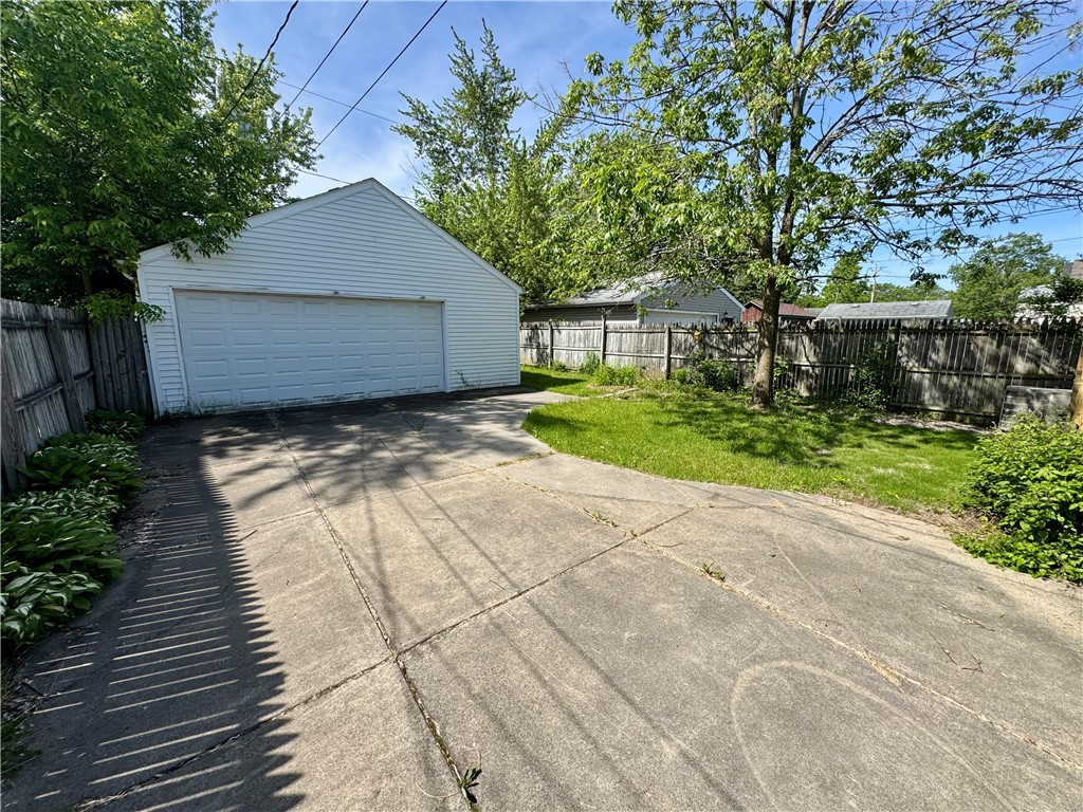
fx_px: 438
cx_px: 542
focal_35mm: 14
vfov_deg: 85.7
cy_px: 406
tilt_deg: -10.8
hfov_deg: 102.1
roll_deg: -0.3
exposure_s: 1/1198
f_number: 2.2
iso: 50
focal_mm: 2.22
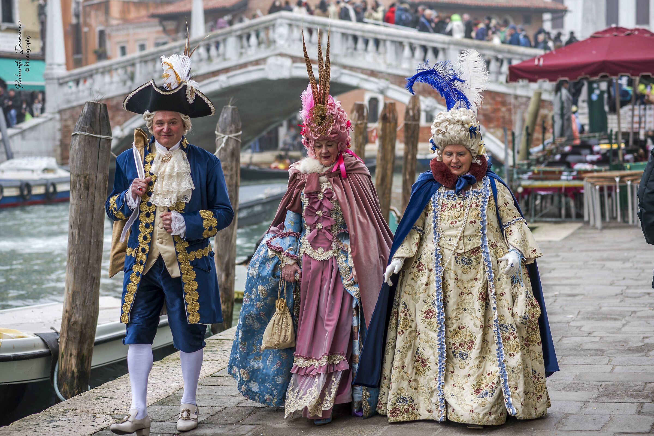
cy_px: 218
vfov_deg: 16.1
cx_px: 327
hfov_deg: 23.9
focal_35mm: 85
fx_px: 1545
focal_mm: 85
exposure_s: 1/250
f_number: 3.3
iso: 100
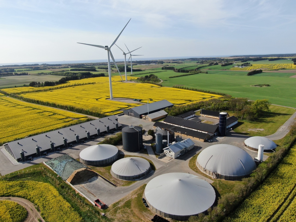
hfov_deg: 71.6
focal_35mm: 24
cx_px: 148
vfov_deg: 56.8
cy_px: 111
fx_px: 205
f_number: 2.8
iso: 100
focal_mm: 4.39
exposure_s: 1/1250
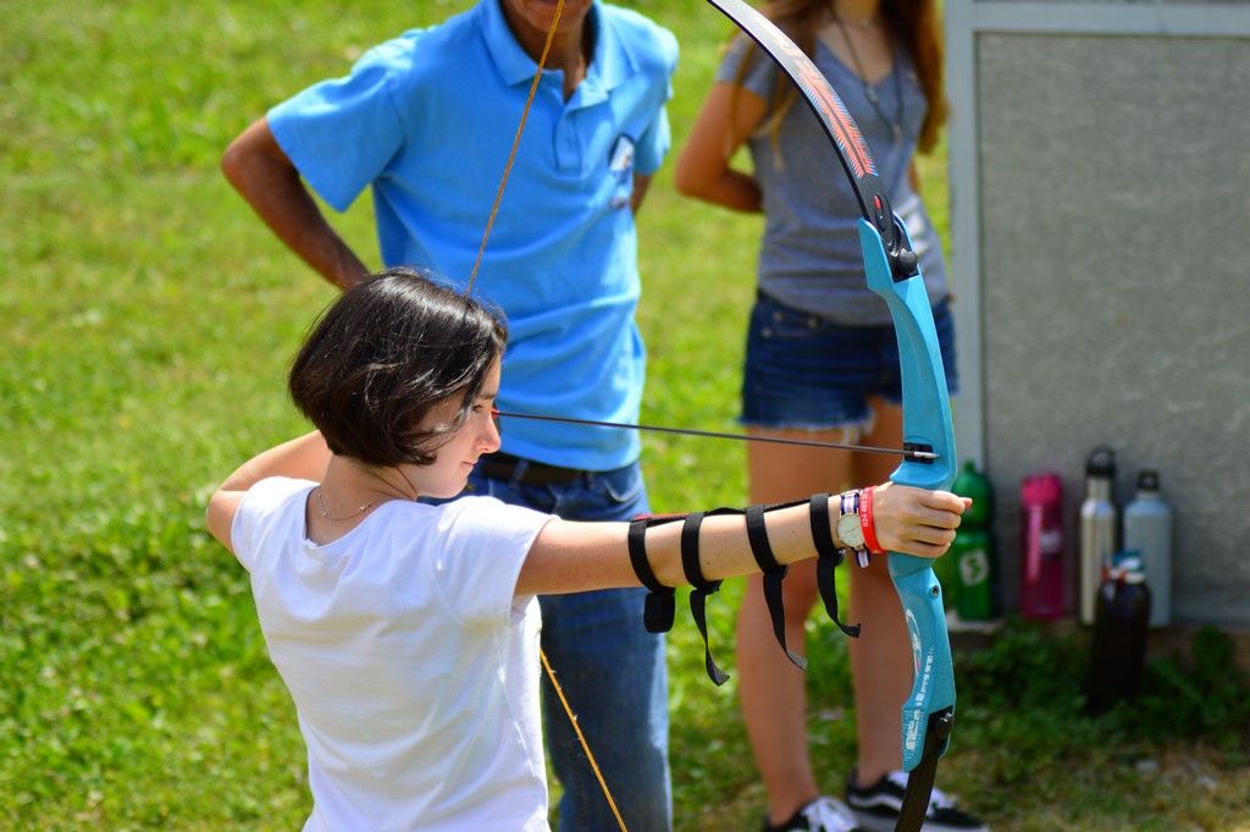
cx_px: 625
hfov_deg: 10.2
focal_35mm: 202
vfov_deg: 6.8
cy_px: 416
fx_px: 7025
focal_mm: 135
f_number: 4.2
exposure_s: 1/500
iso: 100
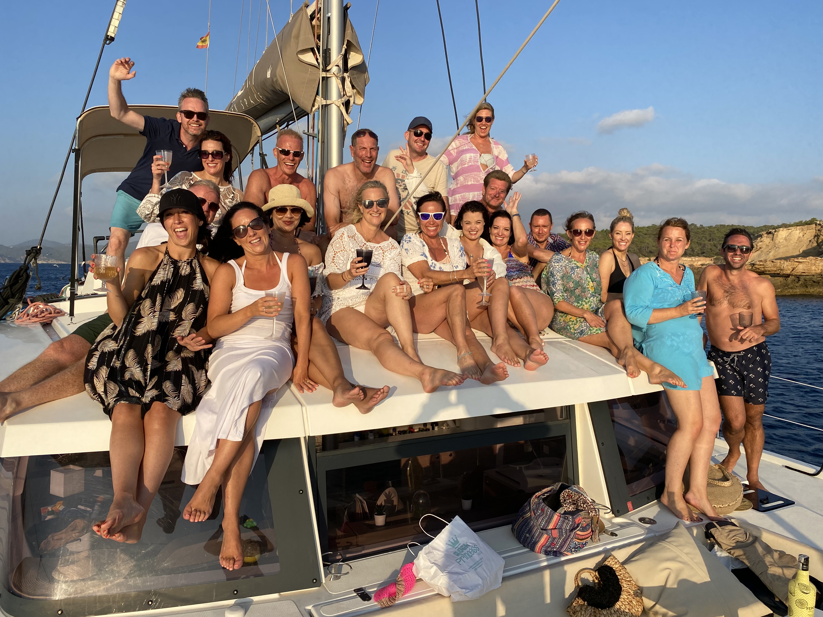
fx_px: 618
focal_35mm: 26
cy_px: 308
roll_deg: -1.1
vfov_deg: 53.1
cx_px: 412
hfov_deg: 67.3
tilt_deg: -3.0
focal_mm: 4.25
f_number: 1.8
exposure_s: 1/2410
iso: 32
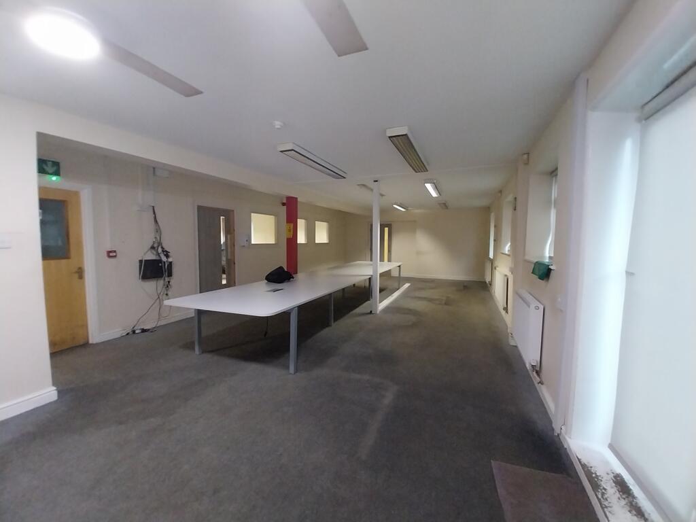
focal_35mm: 13
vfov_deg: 89.9
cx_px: 348
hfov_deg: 106.2
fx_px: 261
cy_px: 261
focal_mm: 1.13
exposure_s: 1/14.3
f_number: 2.2
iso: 320
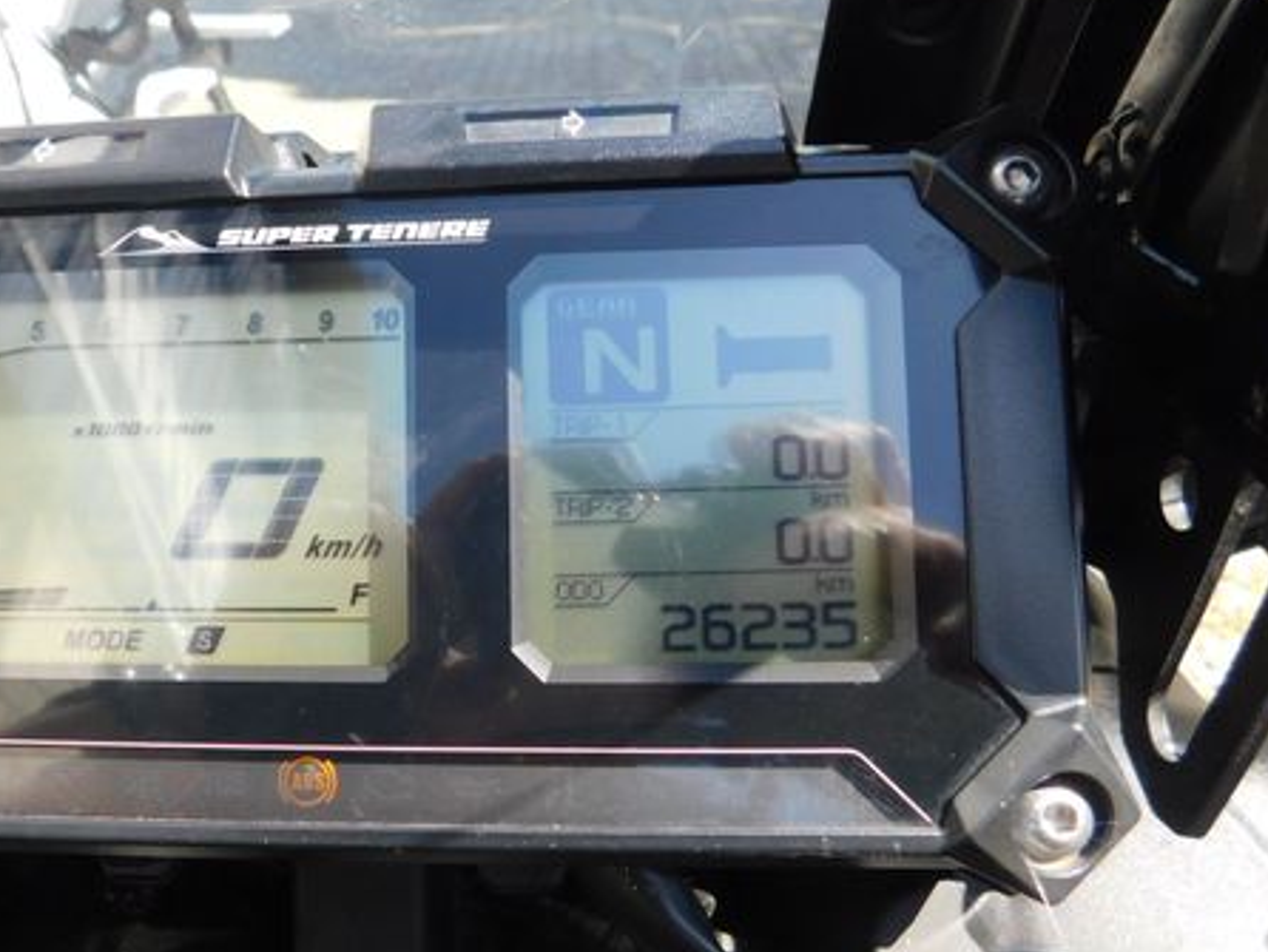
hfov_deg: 54.3
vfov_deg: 43.0
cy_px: 458
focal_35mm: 33
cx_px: 432
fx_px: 1209
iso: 125
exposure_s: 1/320
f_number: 3
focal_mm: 4
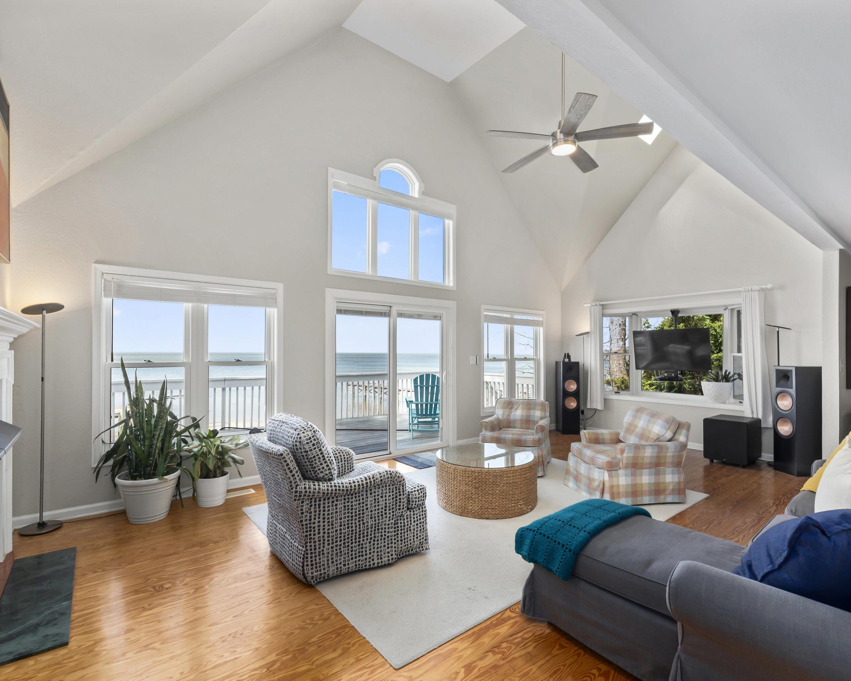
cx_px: 434
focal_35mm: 16
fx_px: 403
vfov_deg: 80.4
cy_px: 339
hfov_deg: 93.1
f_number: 9
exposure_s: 1/3
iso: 125
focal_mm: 14
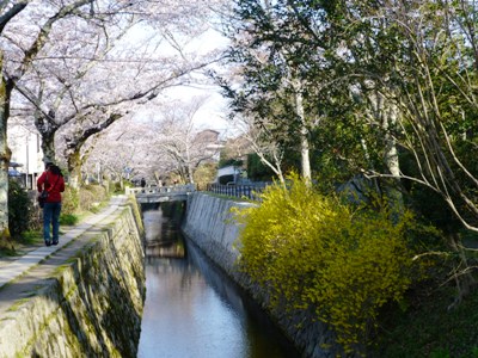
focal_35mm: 51
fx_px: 704
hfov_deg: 37.5
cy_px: 179
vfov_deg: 28.6
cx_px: 239
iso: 100
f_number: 4.4
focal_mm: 9
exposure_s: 1/200
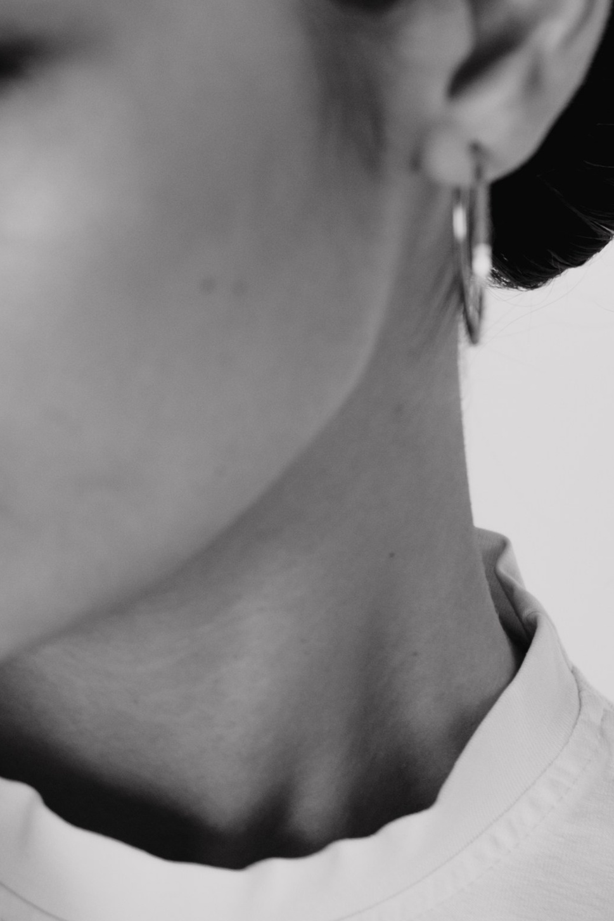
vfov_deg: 14.7
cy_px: 499
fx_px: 3582
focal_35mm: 140
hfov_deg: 9.7
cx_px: -60
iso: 200
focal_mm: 35
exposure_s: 1/180
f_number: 2.8
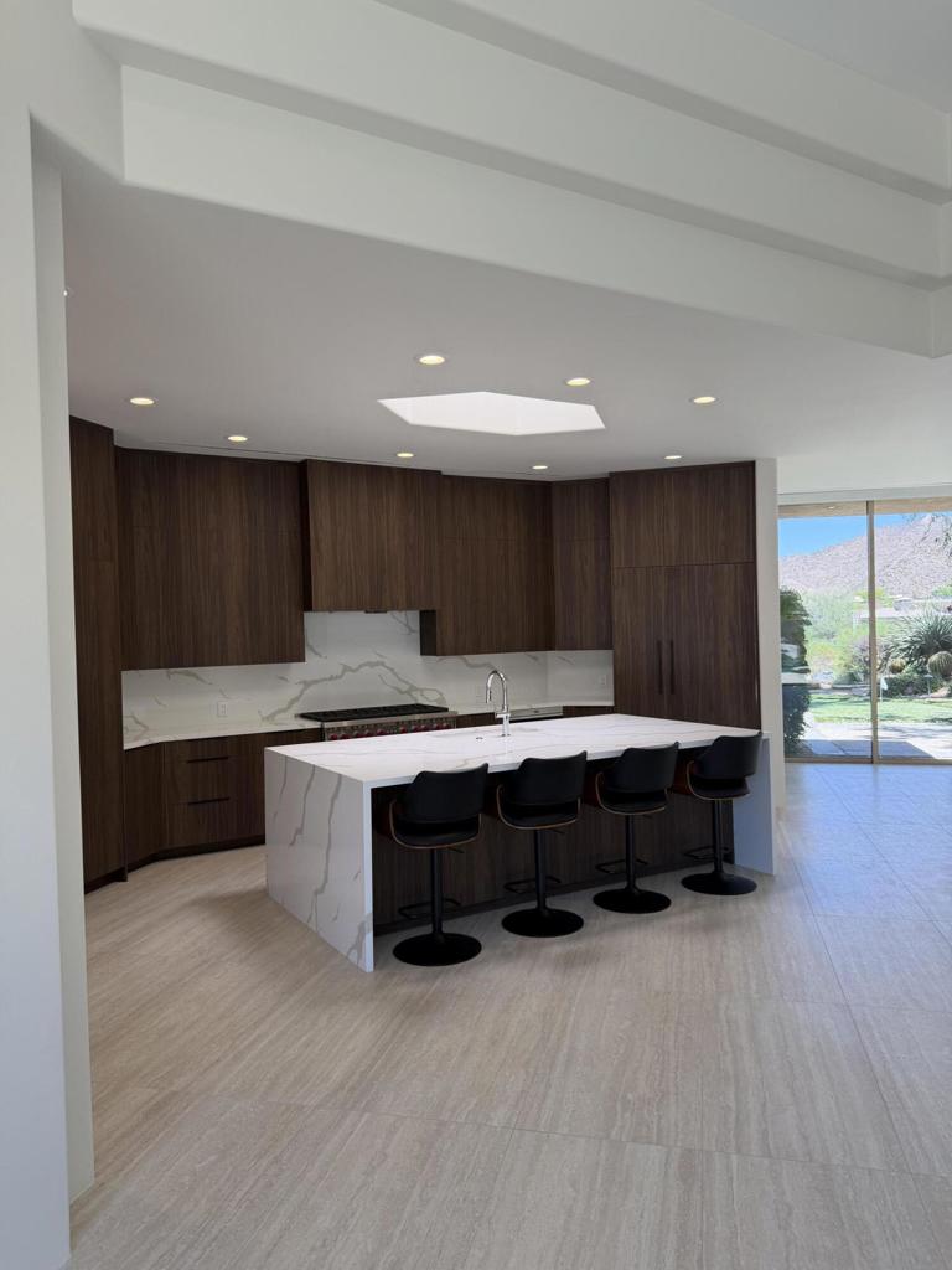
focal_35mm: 24
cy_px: 635
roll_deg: +1.5
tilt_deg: -0.9
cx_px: 476
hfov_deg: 56.8
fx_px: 880
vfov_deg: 71.6
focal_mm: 6.76
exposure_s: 1/200
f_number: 1.78
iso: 80
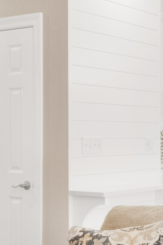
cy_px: 117
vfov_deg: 23.4
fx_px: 591
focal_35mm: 87
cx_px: 191
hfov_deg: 15.2
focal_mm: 16
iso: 200
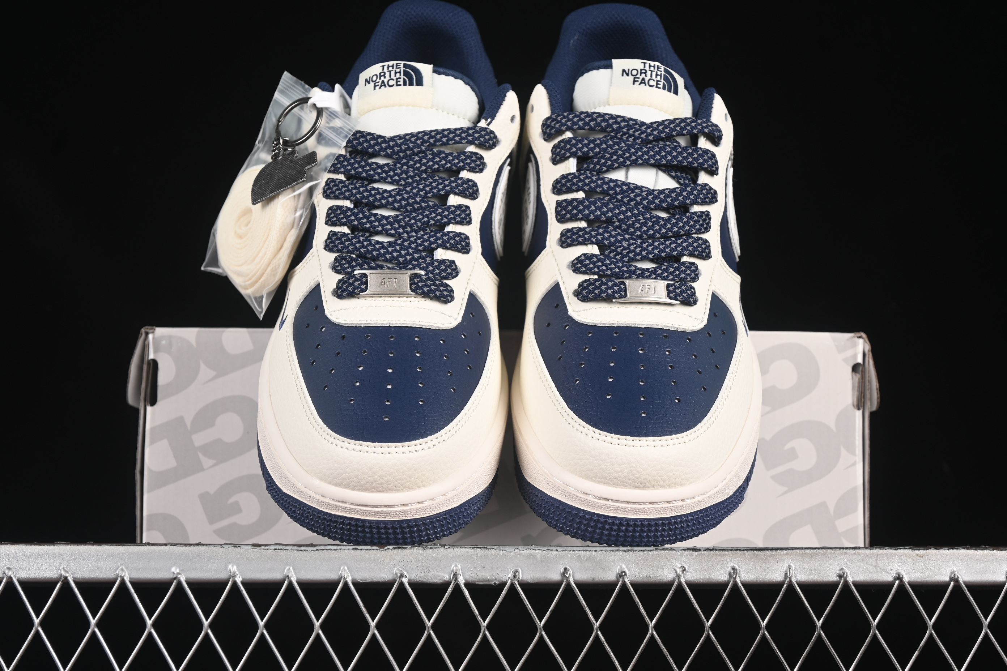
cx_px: 504
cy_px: 336
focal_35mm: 75
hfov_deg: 27.0
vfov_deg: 18.2
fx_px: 2098
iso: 160
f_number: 6.3
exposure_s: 1/80
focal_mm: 50
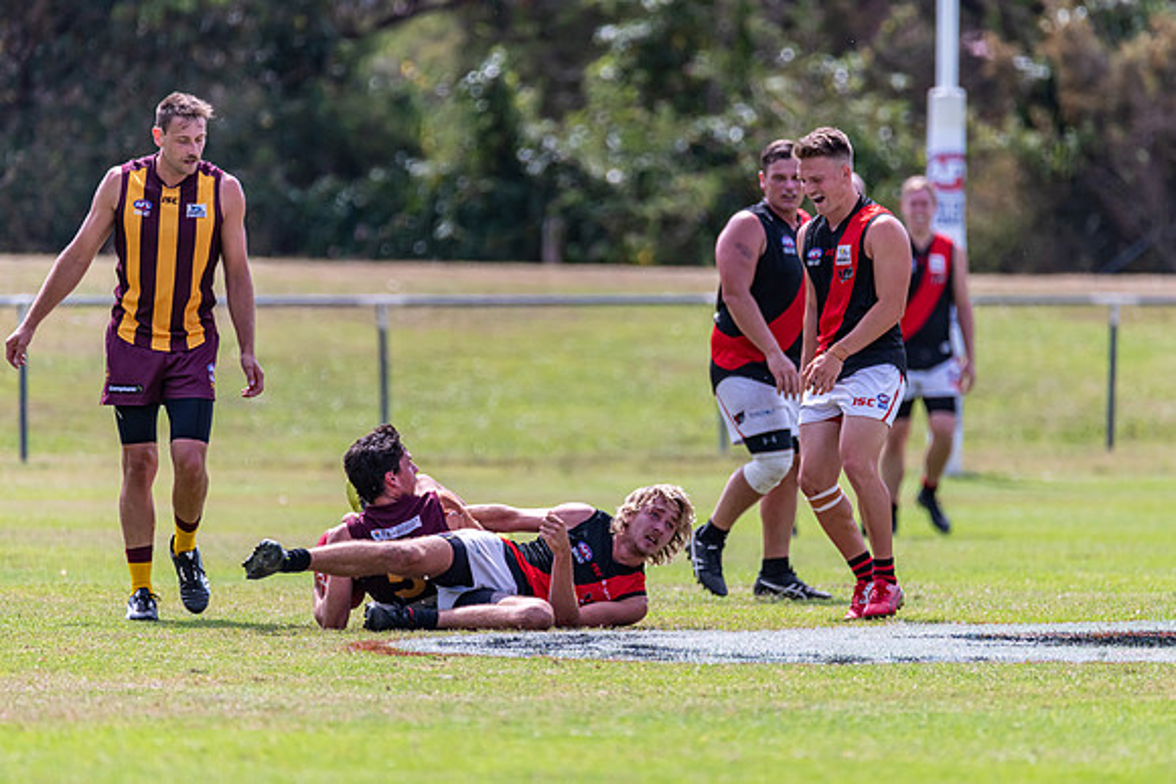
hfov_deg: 3.3
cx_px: 621
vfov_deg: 2.2
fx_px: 20708
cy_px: 408
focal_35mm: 634
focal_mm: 600
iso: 800
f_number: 6.3
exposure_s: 1/2000
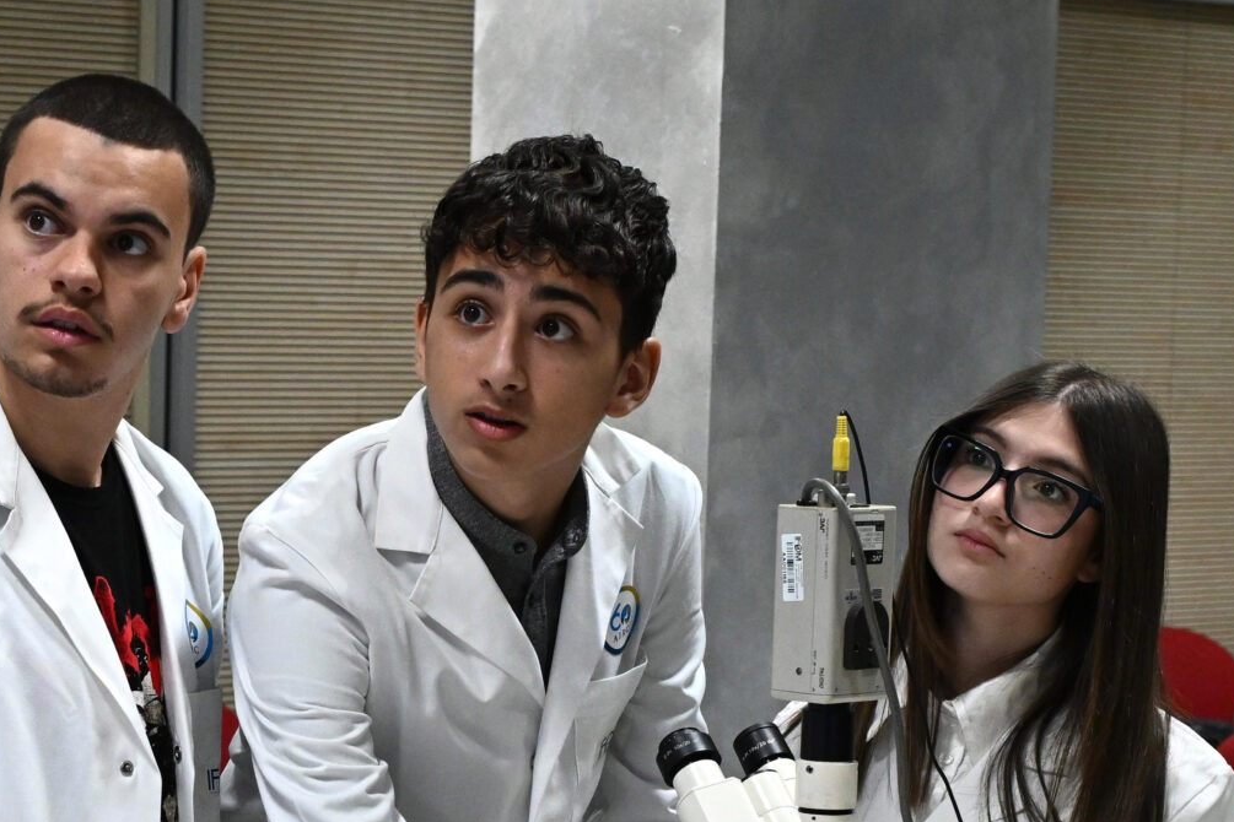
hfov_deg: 18.9
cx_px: 230
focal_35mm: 107
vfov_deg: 12.7
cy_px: 812
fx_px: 3667
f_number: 5.6
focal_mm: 42
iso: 2500
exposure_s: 1/160
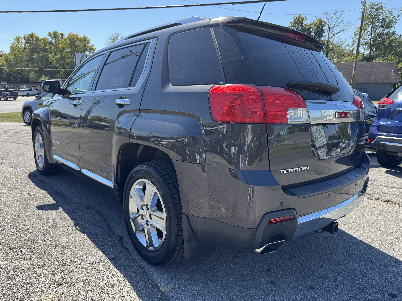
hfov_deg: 71.6
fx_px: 279
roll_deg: -0.4
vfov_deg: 56.8
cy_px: 150
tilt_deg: -15.2
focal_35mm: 24
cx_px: 201
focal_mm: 6.76
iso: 80
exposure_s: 1/1425
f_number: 1.78
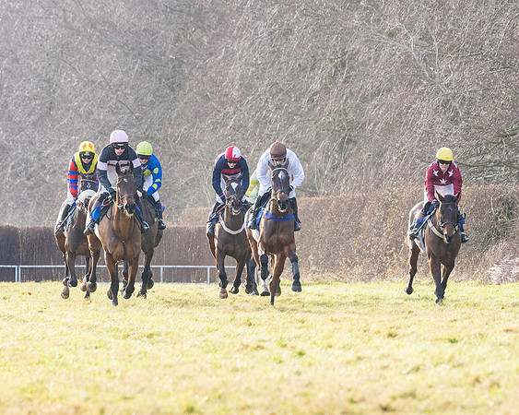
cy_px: 229
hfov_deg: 4.0
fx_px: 7400
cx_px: 357
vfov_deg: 3.2
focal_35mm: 482
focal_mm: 190
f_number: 5
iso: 800
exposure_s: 1/1600
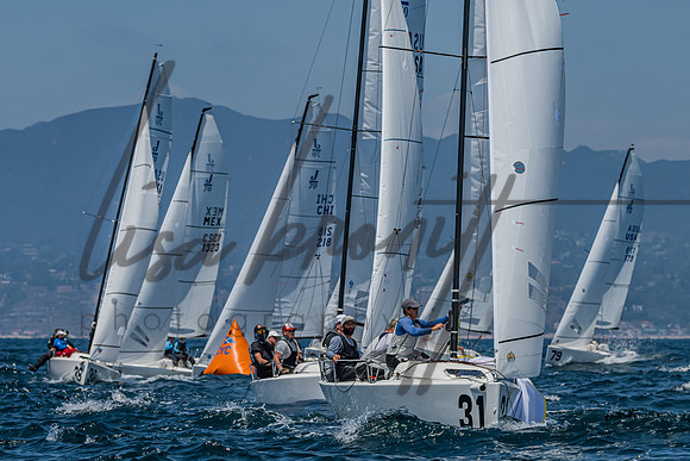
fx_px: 5037
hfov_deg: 7.8
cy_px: 250
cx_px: 361
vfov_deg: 5.2
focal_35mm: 263
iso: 400
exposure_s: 1/2500
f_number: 6.3
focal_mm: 155
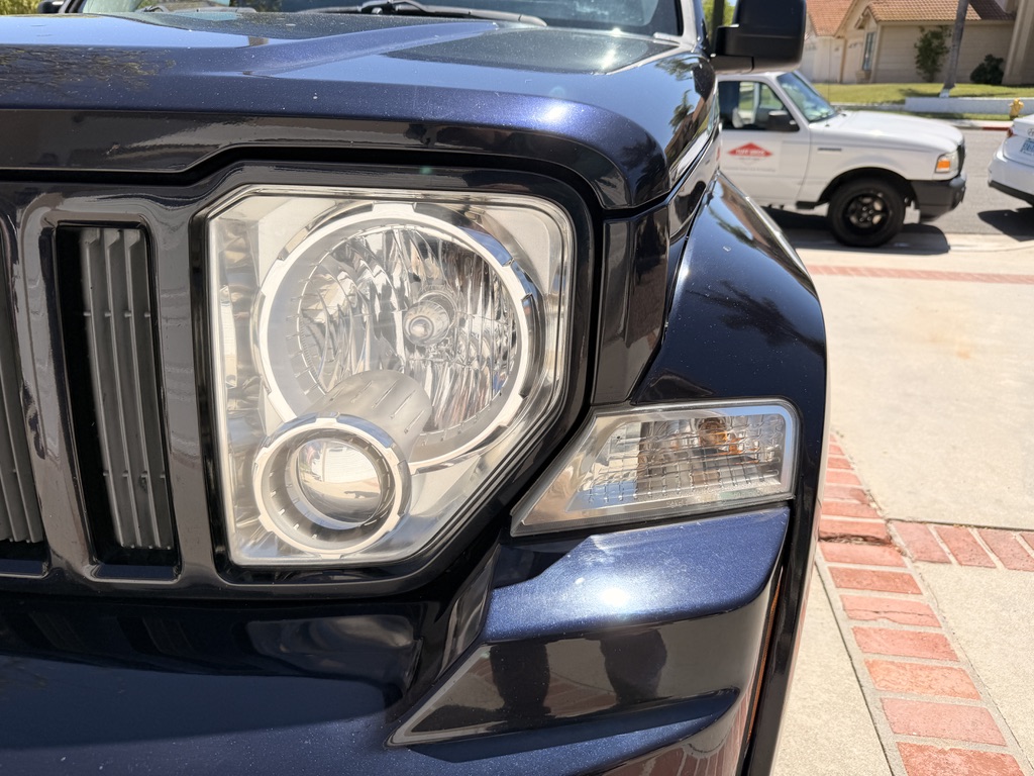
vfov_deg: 56.8
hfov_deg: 71.6
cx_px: 517
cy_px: 388
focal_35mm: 24
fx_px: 717
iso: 80
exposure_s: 1/4167
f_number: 1.78
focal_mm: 6.76
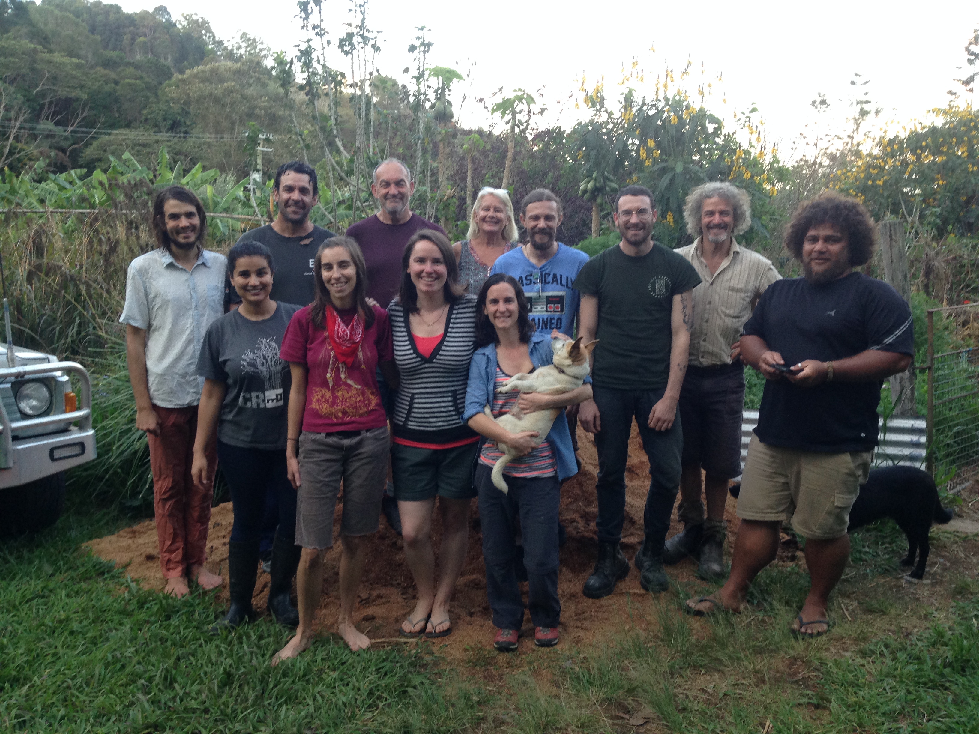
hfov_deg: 55.4
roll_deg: -2.0
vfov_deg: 42.9
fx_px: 933
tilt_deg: -10.0
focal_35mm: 33
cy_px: 367
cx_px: 490
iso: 80
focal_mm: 4.12
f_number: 2.4
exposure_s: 1/120
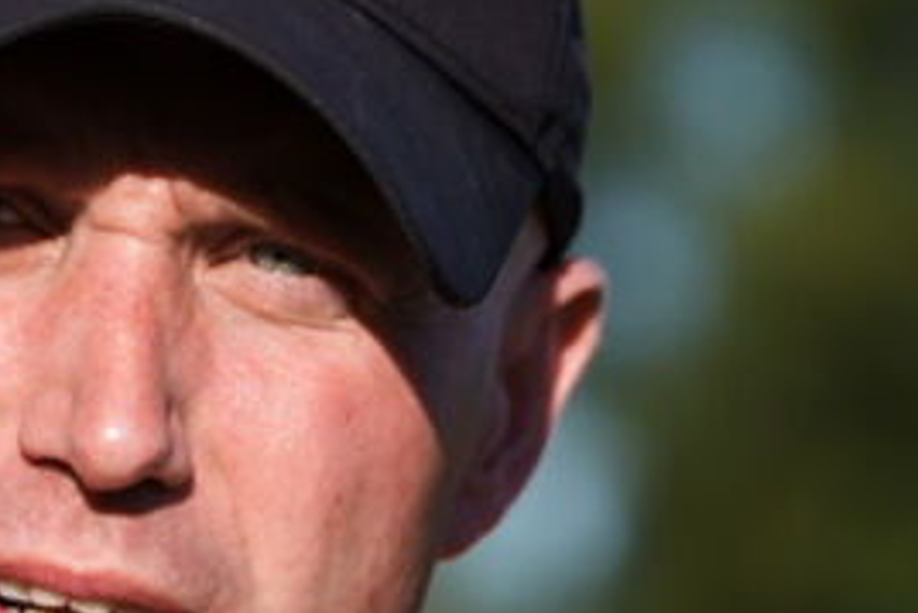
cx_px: 17
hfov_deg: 3.2
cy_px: 628
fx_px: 16277
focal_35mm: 638
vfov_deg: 2.2
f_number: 6.3
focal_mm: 214
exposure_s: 1/1000
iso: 250
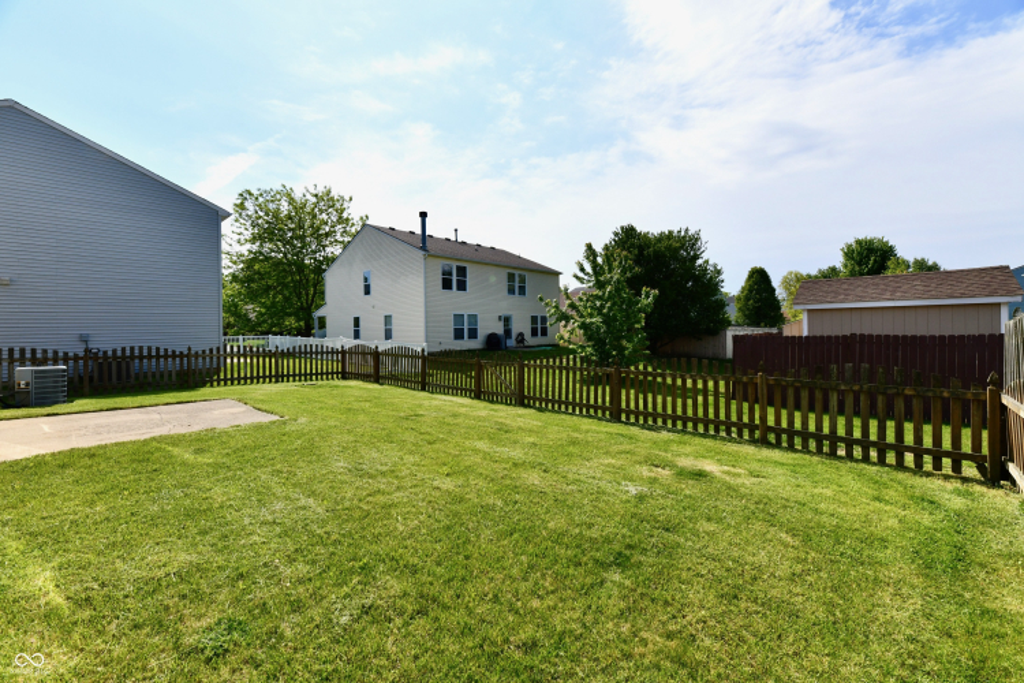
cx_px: 512
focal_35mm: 14
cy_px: 342
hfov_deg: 104.3
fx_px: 398
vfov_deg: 81.2
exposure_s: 1/640
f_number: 13
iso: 640
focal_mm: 14
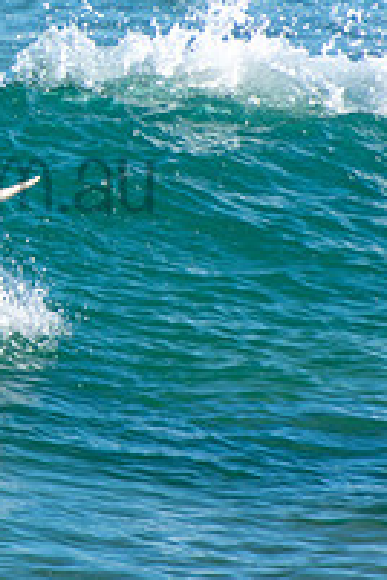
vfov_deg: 1.2
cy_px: 146
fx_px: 27975
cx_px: -150
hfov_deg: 0.8
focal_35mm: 1735
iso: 100
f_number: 5.6
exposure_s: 1/320
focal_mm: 400
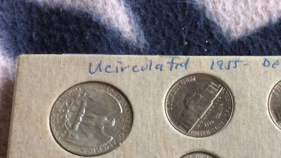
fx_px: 484
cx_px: 252
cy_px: 172
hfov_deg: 30.9
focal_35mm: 65
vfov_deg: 17.9
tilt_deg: -68.4
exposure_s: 1/24
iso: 125
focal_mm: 3.3
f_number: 2.4
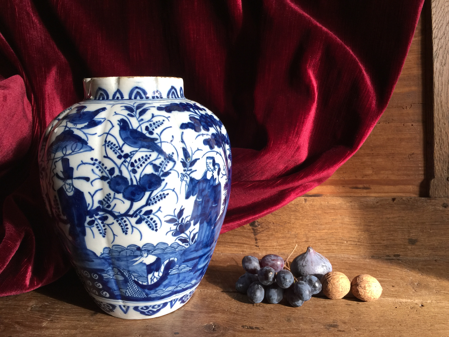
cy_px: 168
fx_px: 376
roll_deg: +0.3
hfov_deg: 61.7
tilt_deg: -8.2
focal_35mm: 29
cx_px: 224
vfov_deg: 48.2
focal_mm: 4.15
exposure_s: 1/33
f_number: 2.2
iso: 32
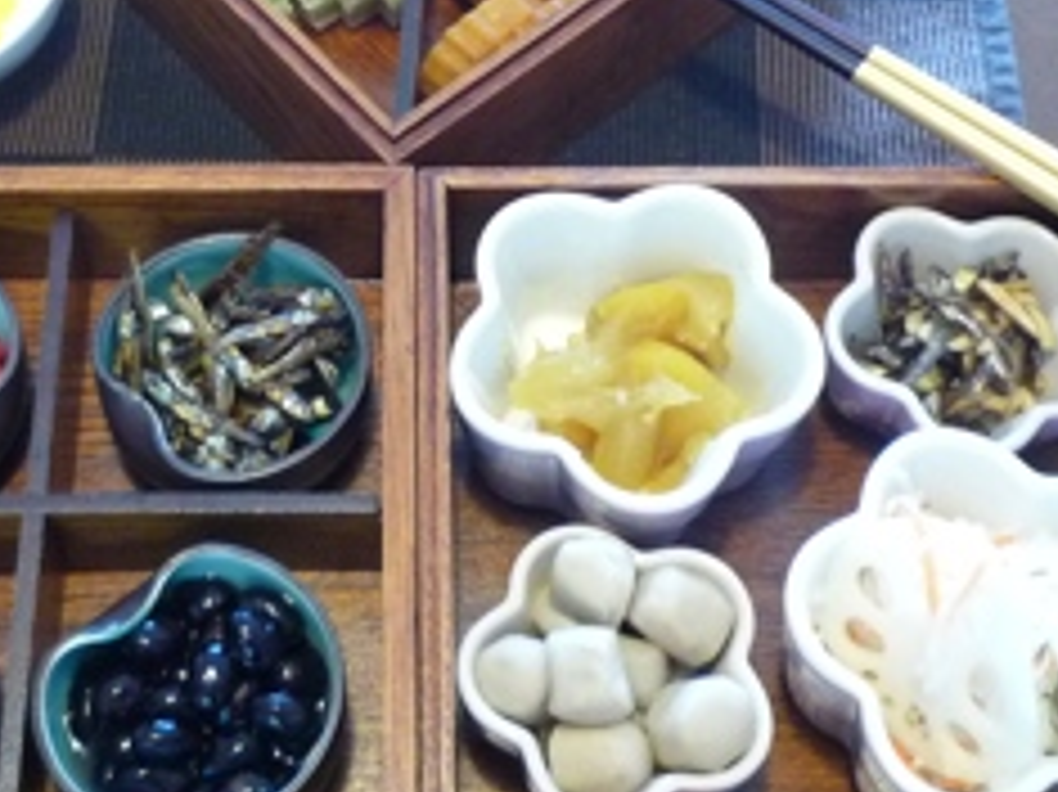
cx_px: 439
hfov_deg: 29.8
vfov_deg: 22.5
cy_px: 252
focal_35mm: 65
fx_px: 1986
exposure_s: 1/13
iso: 400
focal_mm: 4.4
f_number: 2.8
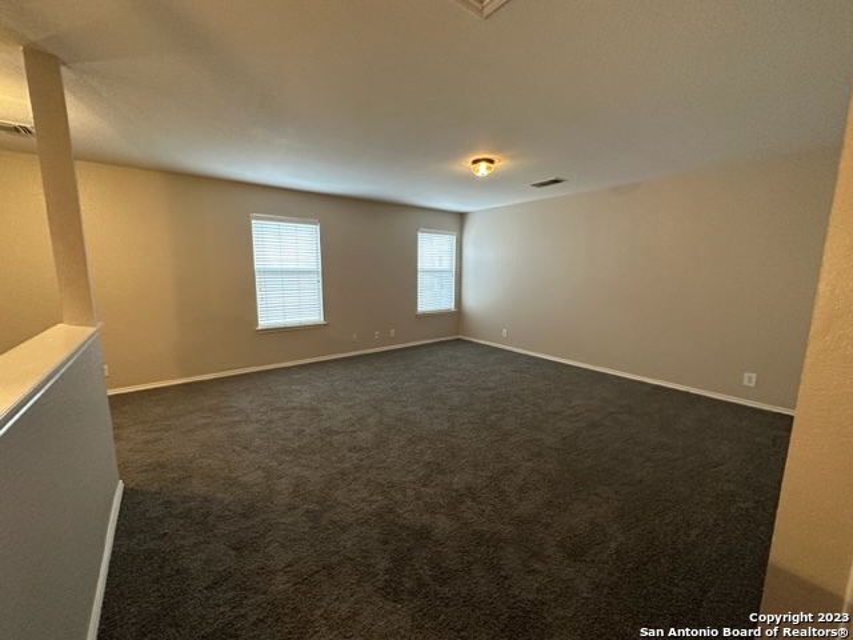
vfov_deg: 85.7
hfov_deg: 102.1
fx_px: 345
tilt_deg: -9.5
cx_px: 426
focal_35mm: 14
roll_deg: -2.2
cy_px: 320
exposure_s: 1/60
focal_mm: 2.22
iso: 400
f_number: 2.2
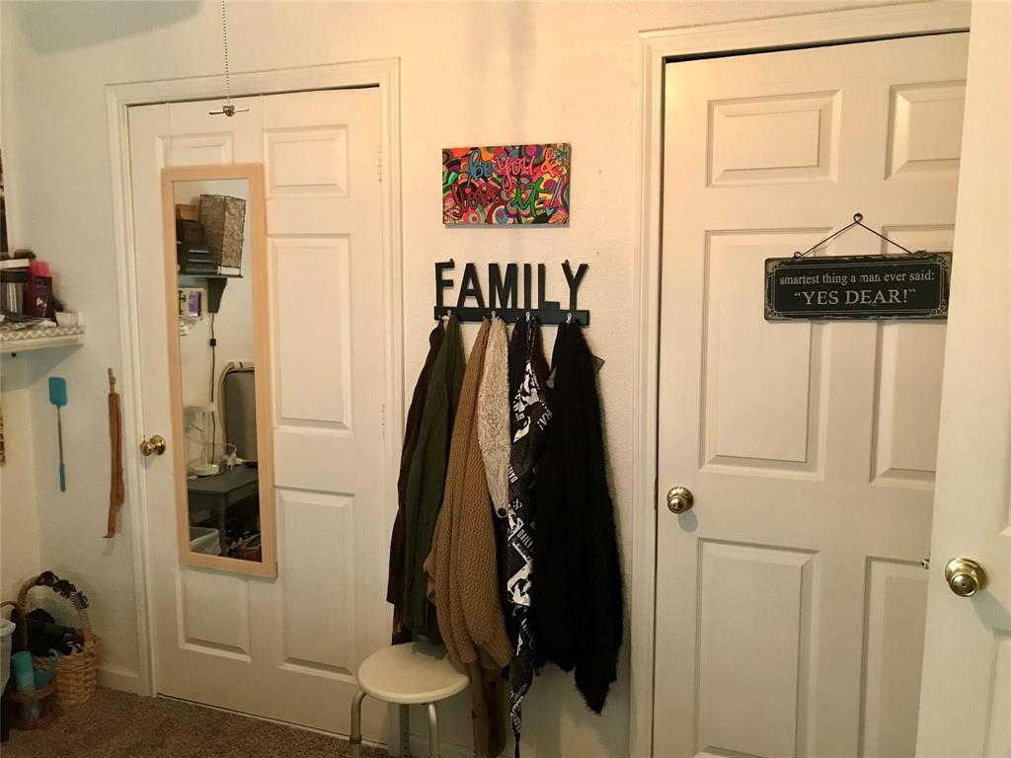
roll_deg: -0.5
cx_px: 506
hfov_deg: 63.4
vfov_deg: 49.7
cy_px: 379
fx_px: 818
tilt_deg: -7.5
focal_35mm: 28
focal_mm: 3.99
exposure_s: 1/13
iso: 100
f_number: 1.8
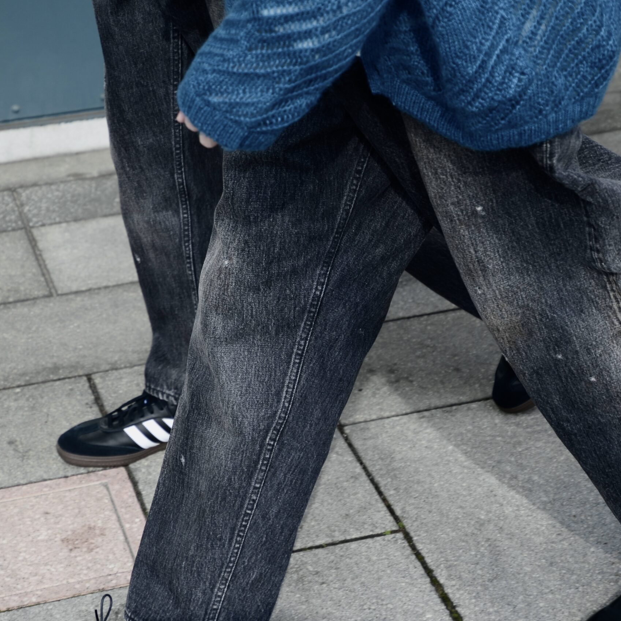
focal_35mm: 100
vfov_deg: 17.4
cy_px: 345
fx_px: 2030
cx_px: 310
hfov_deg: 17.4
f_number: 5
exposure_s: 1/400
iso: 125
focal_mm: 52
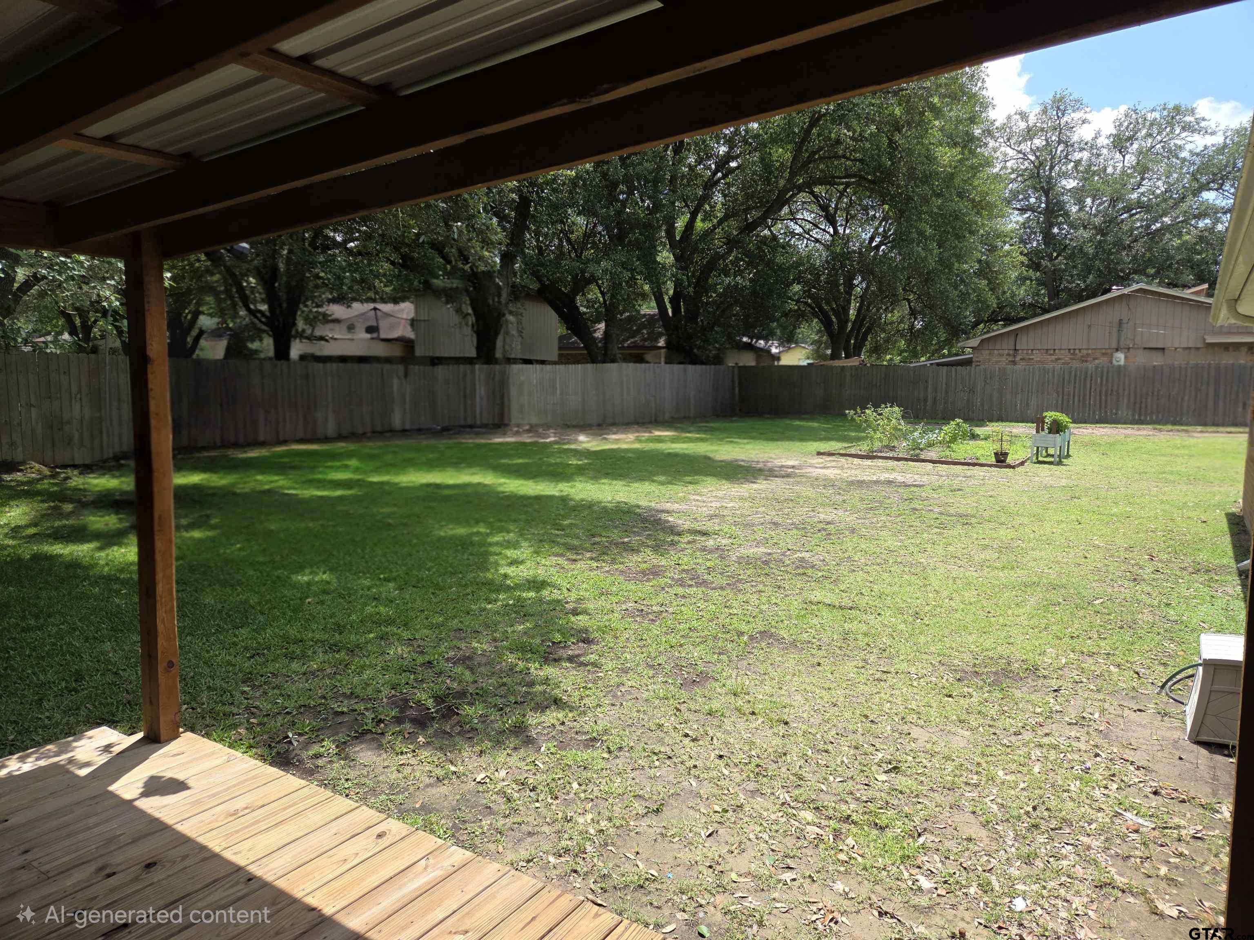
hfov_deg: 73.9
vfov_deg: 58.9
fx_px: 833
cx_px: 627
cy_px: 470
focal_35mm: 23
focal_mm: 5.4
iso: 25
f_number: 1.8
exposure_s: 1/1000
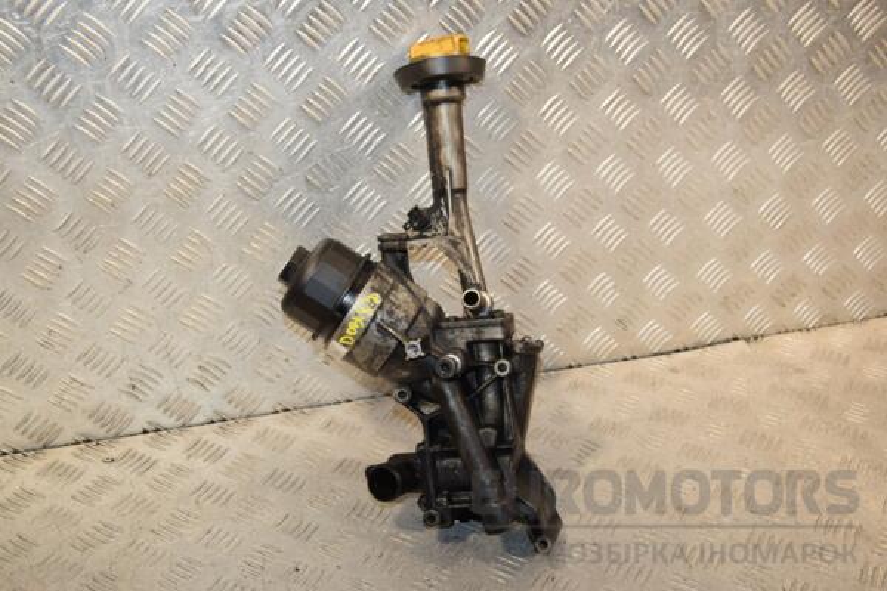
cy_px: 296
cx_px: 444
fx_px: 1109
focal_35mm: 45
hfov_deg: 43.6
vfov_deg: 29.9
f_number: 6.3
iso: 800
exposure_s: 1/200
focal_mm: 30
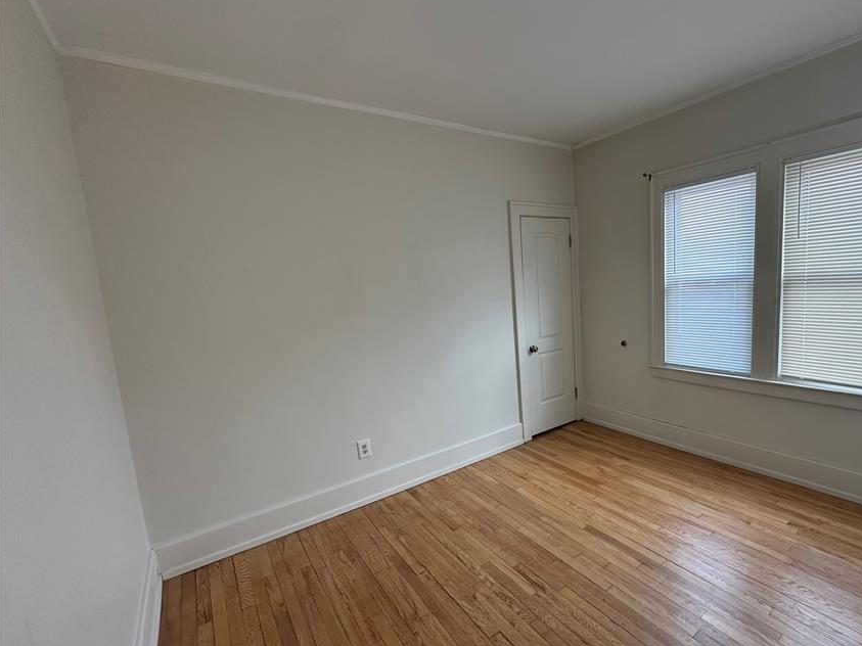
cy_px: 337
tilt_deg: -6.8
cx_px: 521
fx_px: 423
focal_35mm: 17
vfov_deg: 74.7
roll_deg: +2.6
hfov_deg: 89.8
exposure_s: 1/120
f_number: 2.2
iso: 100
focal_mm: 2.22
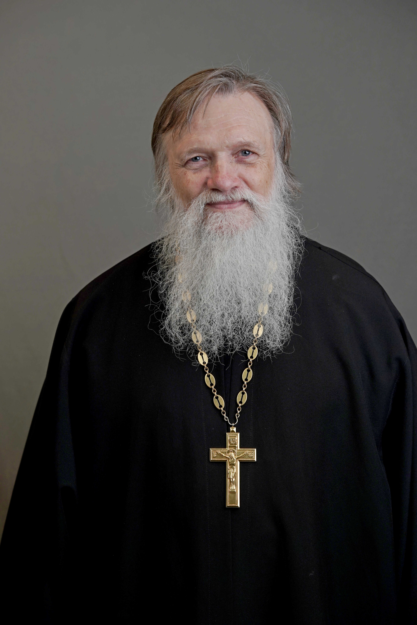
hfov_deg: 16.1
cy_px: 312
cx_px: 208
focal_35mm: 85
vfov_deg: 23.9
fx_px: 1477
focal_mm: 85
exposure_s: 1/100
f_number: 3.5
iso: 640
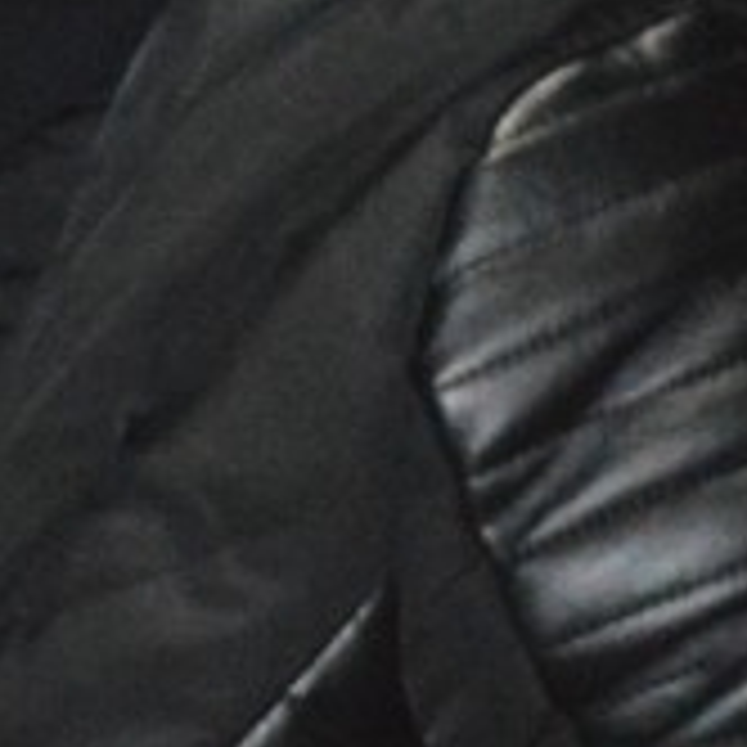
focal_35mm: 373
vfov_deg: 4.7
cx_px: -819
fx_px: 9107
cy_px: 158
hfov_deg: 4.6
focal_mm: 30
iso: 3200
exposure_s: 1/60
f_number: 4.2
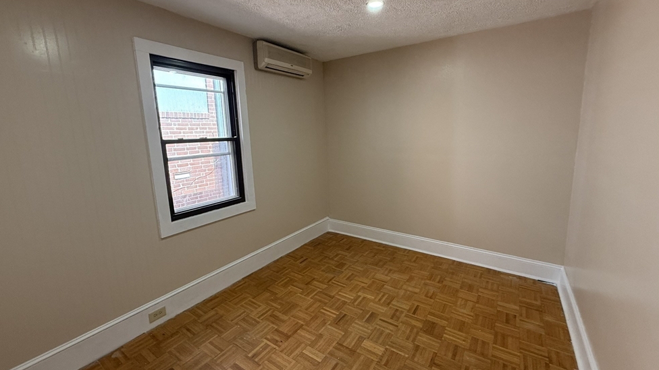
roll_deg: +2.0
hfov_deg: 99.3
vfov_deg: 67.1
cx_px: 317
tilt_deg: -9.8
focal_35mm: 16
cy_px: 179
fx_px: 280
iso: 250
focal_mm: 2.22
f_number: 2.2
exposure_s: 1/120
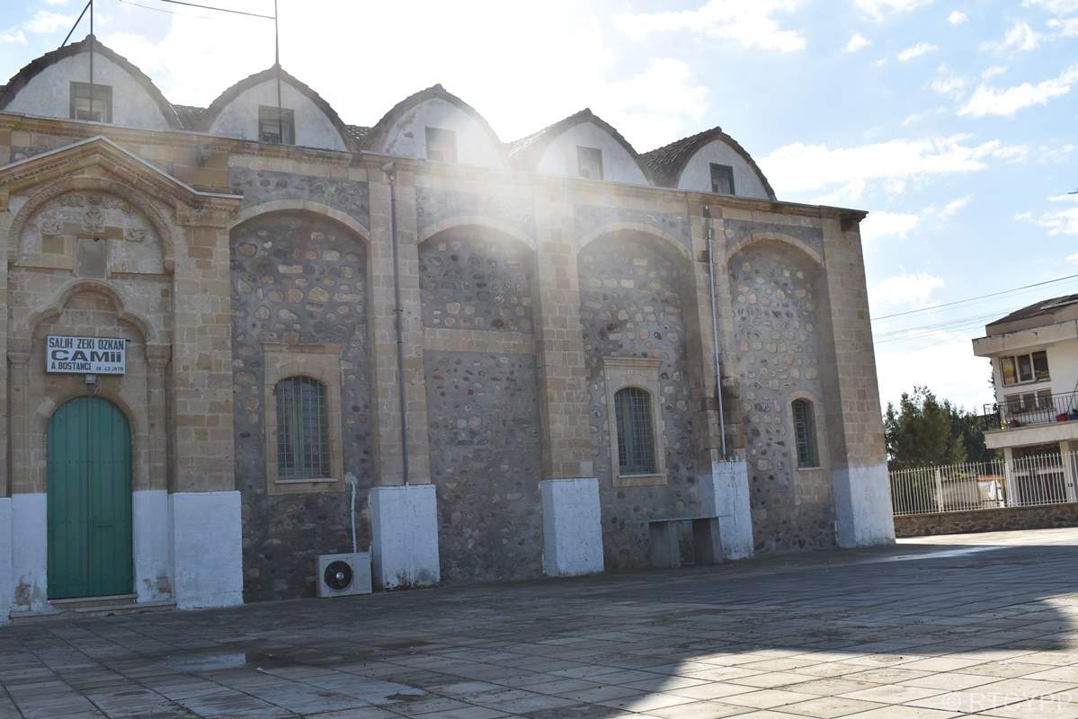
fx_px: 1078
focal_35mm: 36
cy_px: 360
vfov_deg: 36.9
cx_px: 539
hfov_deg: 53.1
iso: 100
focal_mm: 24
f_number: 8
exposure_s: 1/320
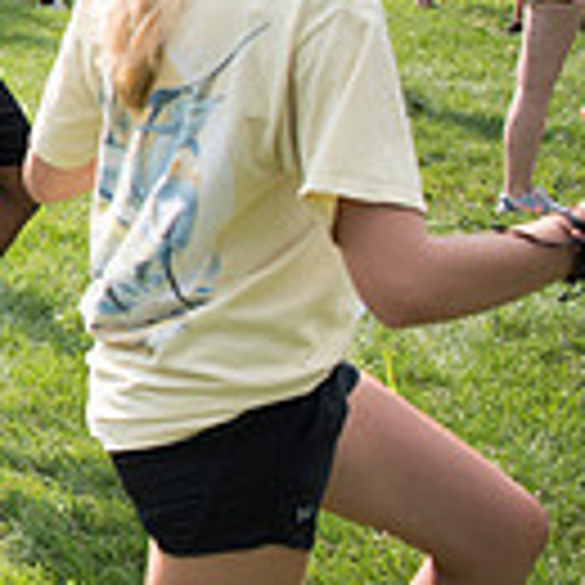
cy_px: 88
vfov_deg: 18.8
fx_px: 1740
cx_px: -585
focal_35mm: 91
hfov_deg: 15.3
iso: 200
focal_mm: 24
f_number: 2.8
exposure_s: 1/2000
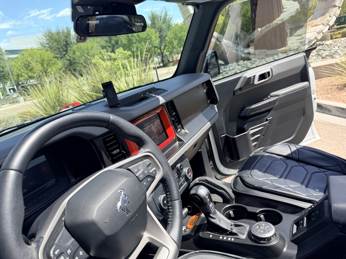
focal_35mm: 24
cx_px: 173
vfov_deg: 56.8
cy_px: 130
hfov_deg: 71.6
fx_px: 240
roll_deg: +12.0
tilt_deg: -16.2
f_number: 1.78
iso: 80
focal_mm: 6.76
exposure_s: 1/1437
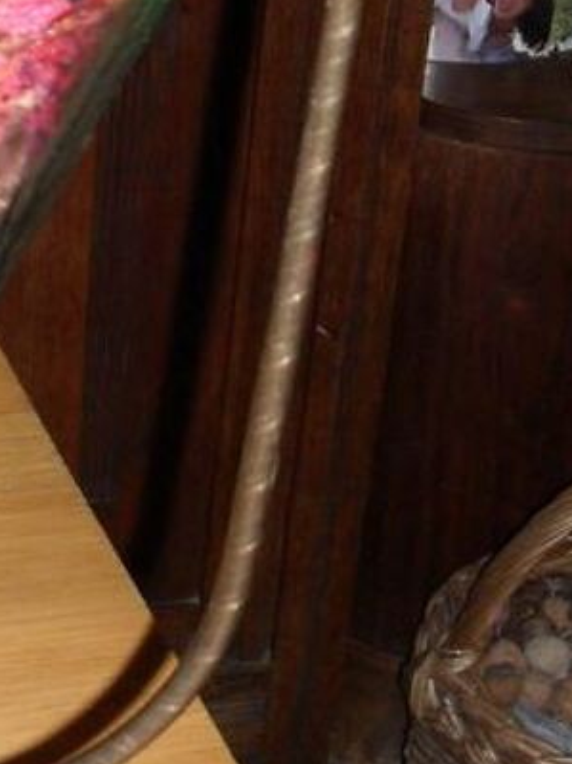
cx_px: 90
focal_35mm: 117
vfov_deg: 16.8
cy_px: 219
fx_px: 2579
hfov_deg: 12.6
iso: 200
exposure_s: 1/45
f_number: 3.2
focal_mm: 6.3
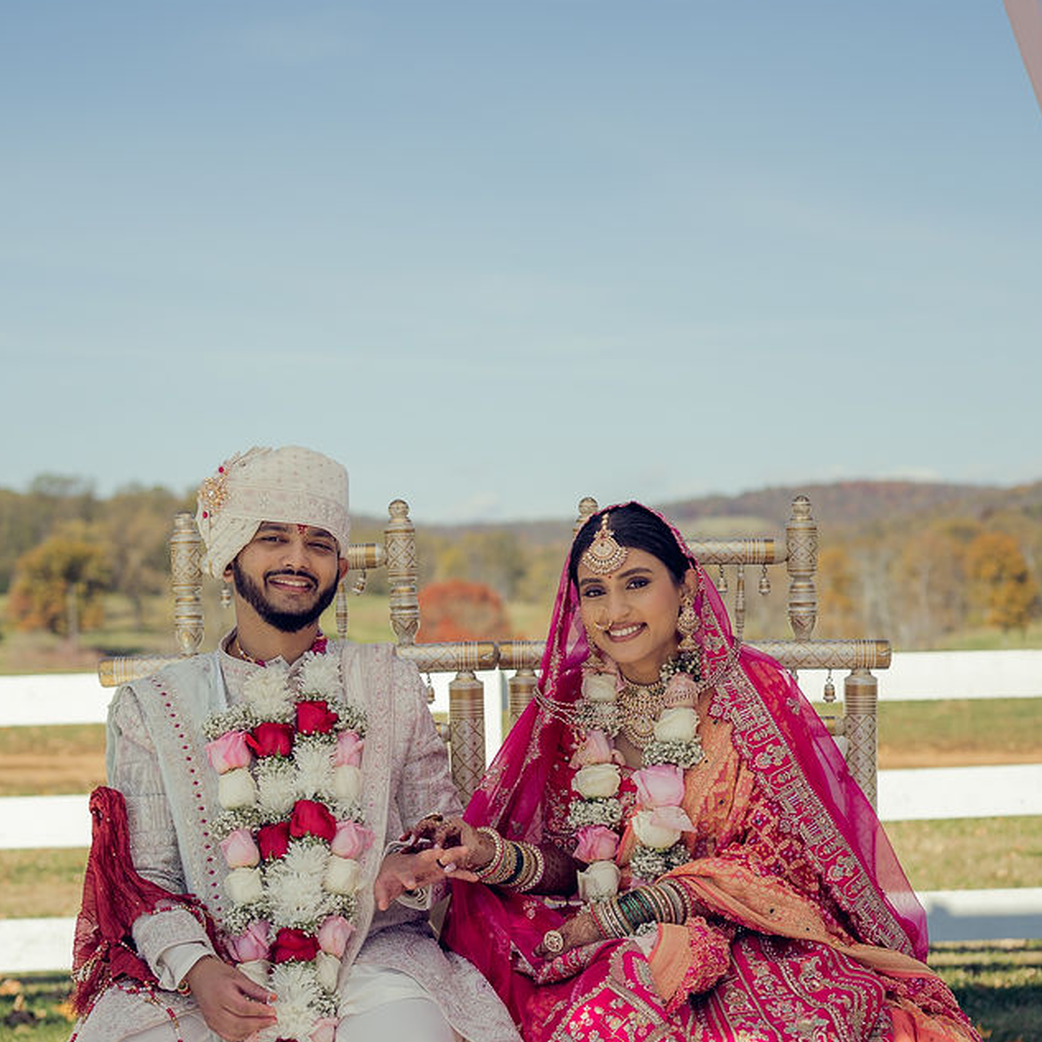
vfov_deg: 25.5
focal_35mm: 67
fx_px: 2282
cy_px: 754
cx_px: 520
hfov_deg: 25.7
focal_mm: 35
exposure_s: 1/2000
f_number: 2
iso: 50
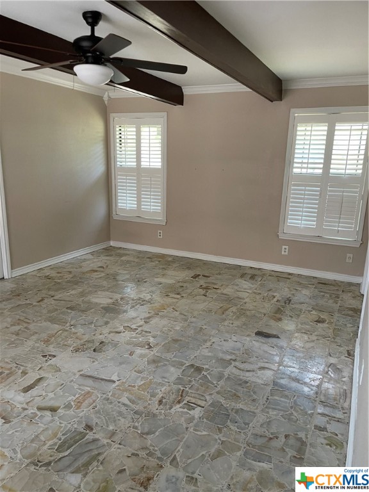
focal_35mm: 26
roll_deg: -1.3
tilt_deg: -13.1
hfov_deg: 53.1
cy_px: 246
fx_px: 370
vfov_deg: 67.3
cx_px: 184
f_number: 1.6
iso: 125
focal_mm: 4.2
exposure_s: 1/82
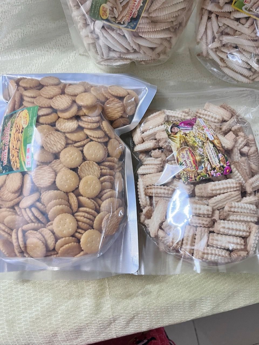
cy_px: 172
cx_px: 130
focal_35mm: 26
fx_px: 259
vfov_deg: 67.3
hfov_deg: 53.1
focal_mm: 5.1
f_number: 1.6
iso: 200
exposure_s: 1/50
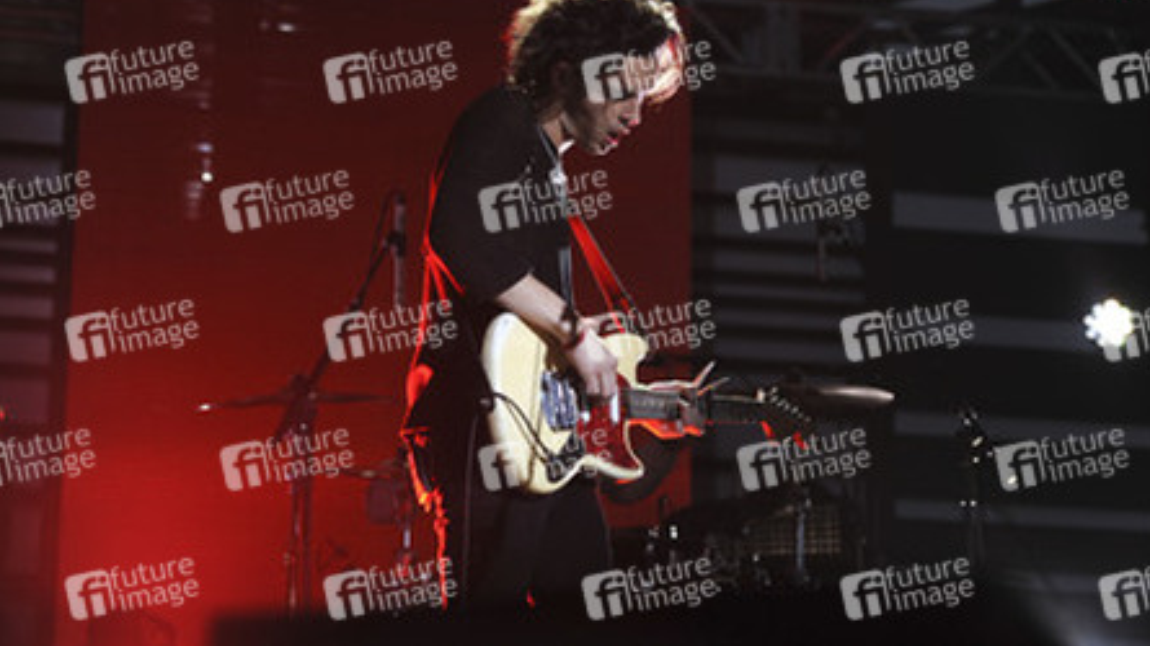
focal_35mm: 106
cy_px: 266
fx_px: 3231
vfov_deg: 11.4
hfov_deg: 20.2
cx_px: 579
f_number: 2.8
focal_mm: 100
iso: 1250
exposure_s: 1/500
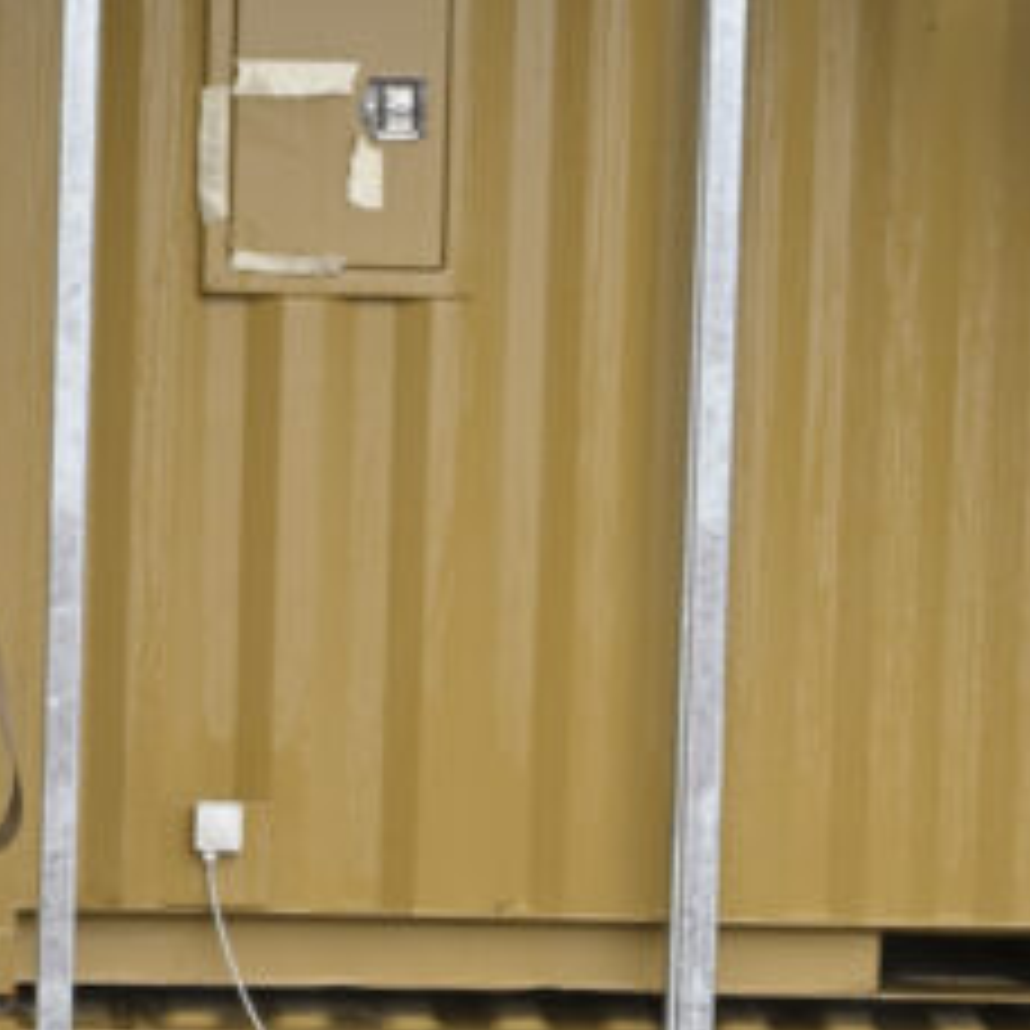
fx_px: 5656
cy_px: 283
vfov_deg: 10.4
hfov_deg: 10.3
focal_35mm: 168
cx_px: -13
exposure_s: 1/160
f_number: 5
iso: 800
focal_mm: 63
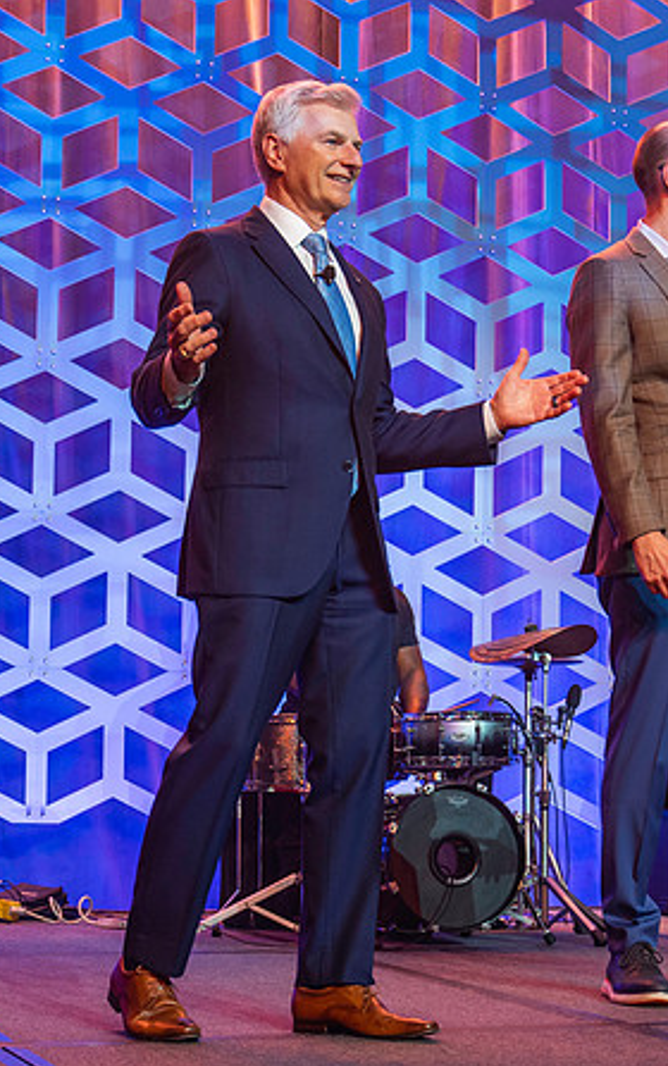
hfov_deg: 17.9
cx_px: 362
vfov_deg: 28.1
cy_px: 682
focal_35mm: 73
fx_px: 2123
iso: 1250
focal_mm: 32
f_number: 4
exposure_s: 1/200
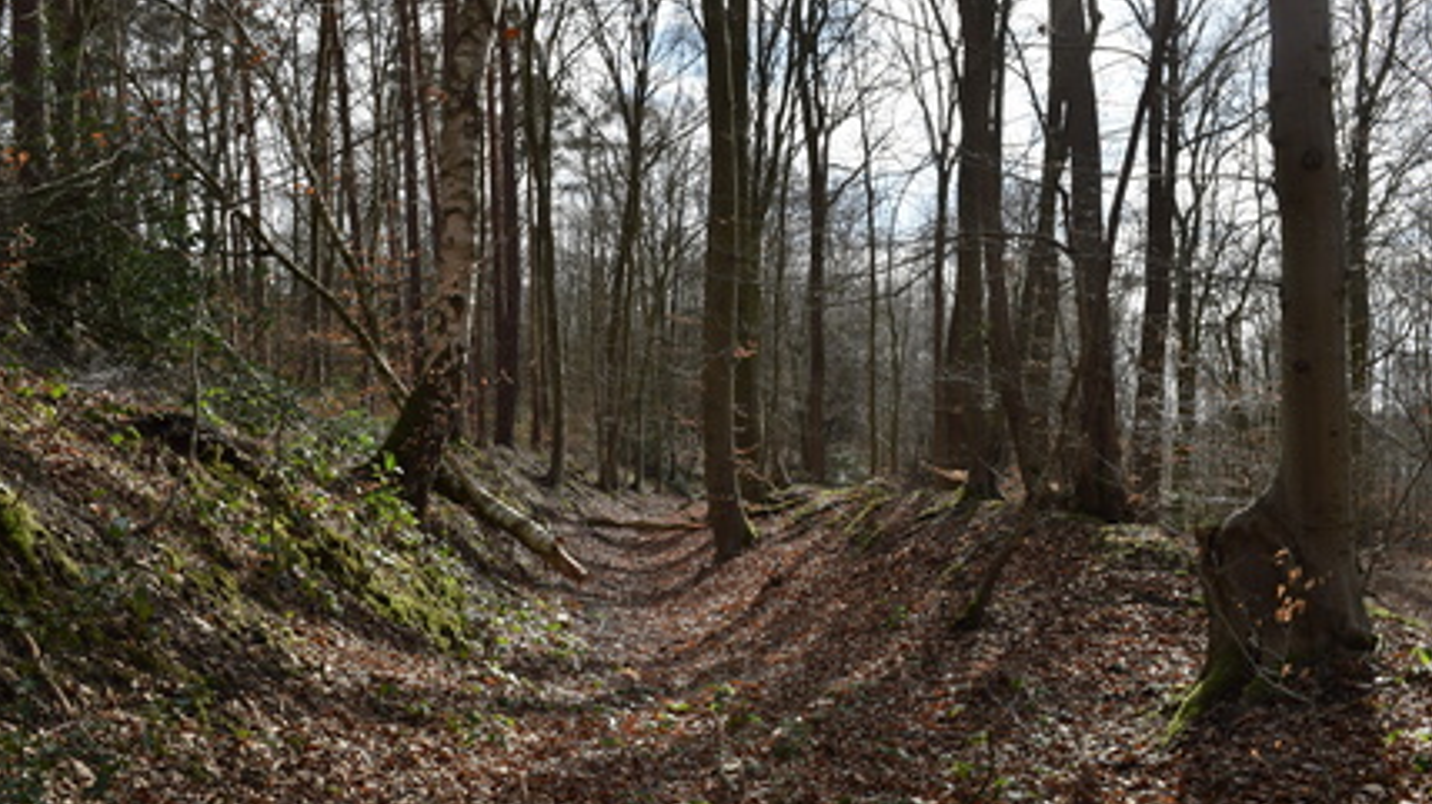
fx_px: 1101
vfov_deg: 40.0
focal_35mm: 29
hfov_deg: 66.1
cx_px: 701
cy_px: 475
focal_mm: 18
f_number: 9
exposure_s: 1/320
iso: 200
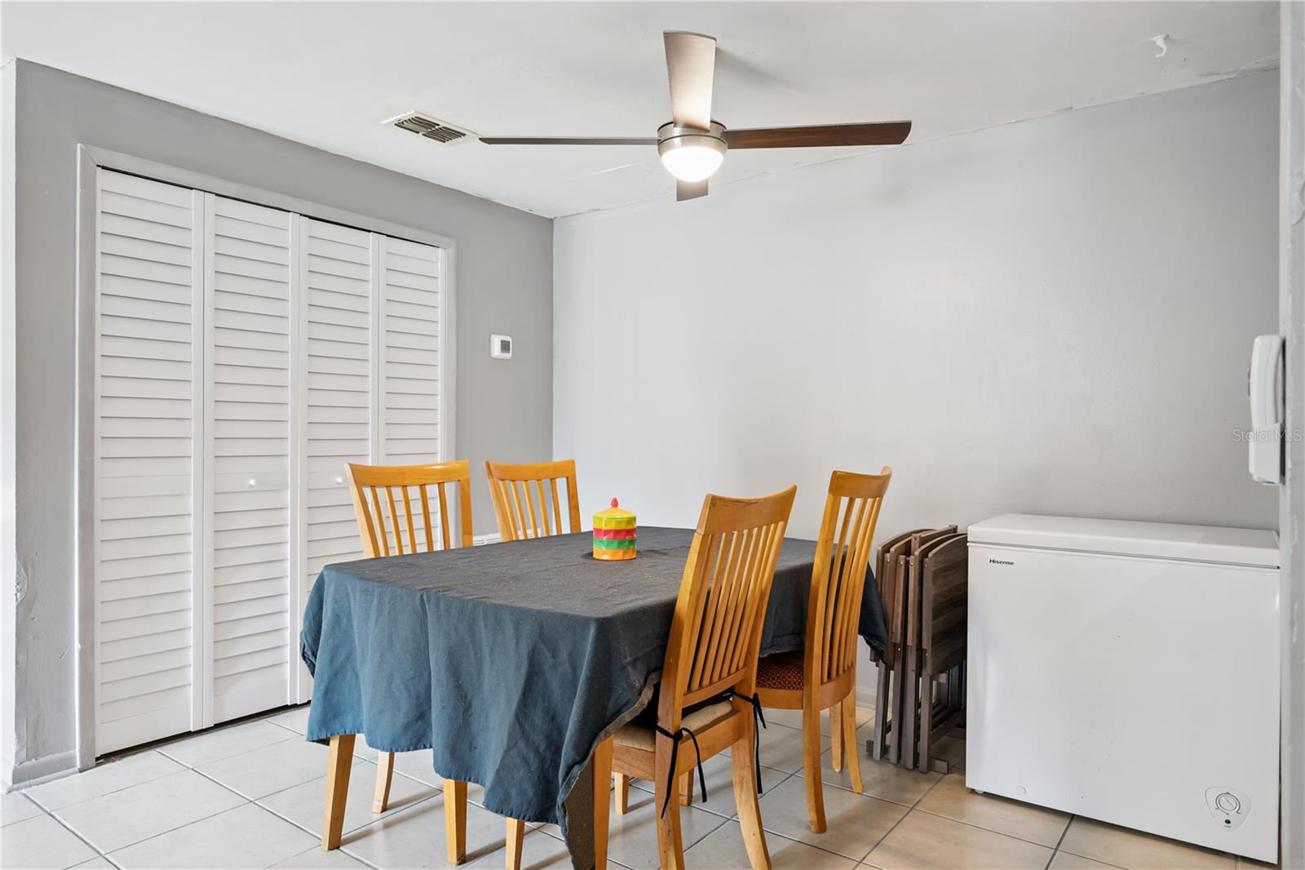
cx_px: 652
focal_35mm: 22
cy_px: 435
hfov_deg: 78.6
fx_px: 797
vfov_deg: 57.2
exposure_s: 1/1.25
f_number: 9
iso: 200
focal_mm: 22
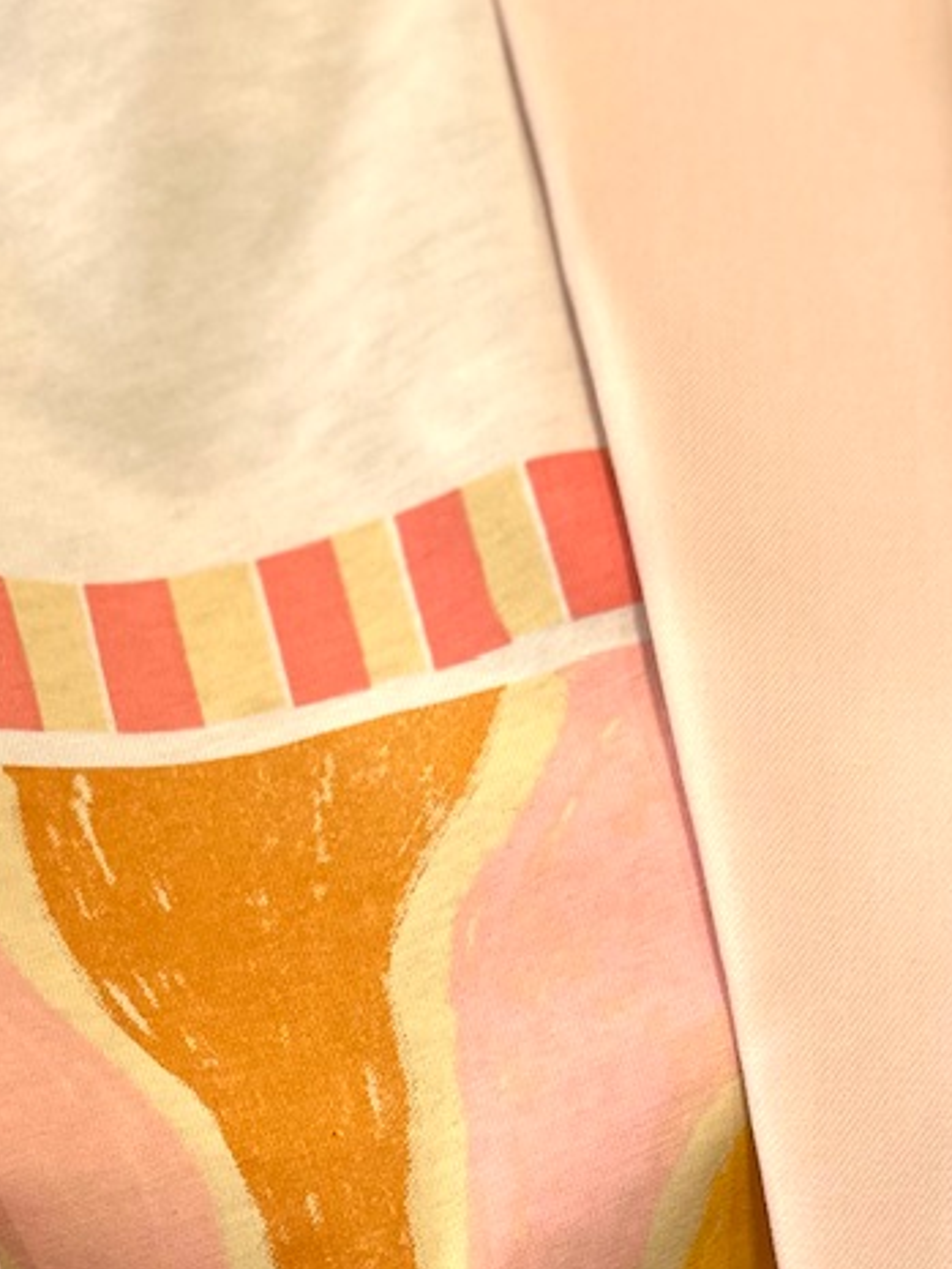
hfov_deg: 22.2
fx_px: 2419
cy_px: 1195
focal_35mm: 66
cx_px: 306
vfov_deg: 28.0
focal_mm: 6.86
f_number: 1.78
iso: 160
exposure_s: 1/100
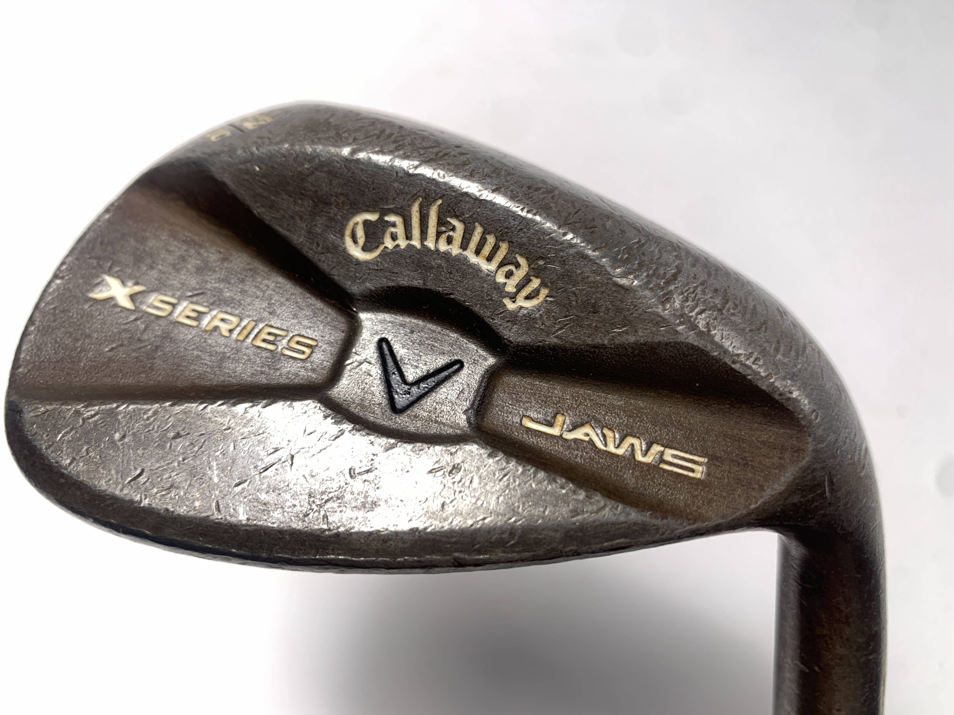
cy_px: 358
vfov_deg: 53.1
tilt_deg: -52.7
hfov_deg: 67.3
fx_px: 717
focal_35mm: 26
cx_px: 477
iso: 32
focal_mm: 4.25
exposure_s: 1/120
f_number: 1.8
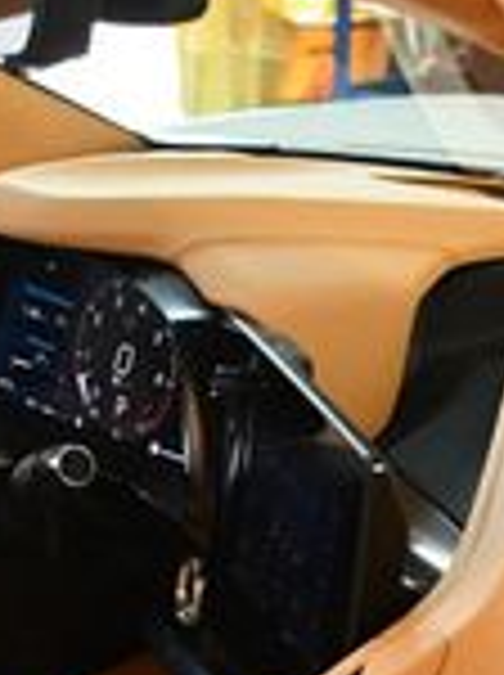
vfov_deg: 13.0
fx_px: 2881
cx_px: 513
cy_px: 832
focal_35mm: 148
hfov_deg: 9.9
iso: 2500
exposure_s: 1/125
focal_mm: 24
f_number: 3.8
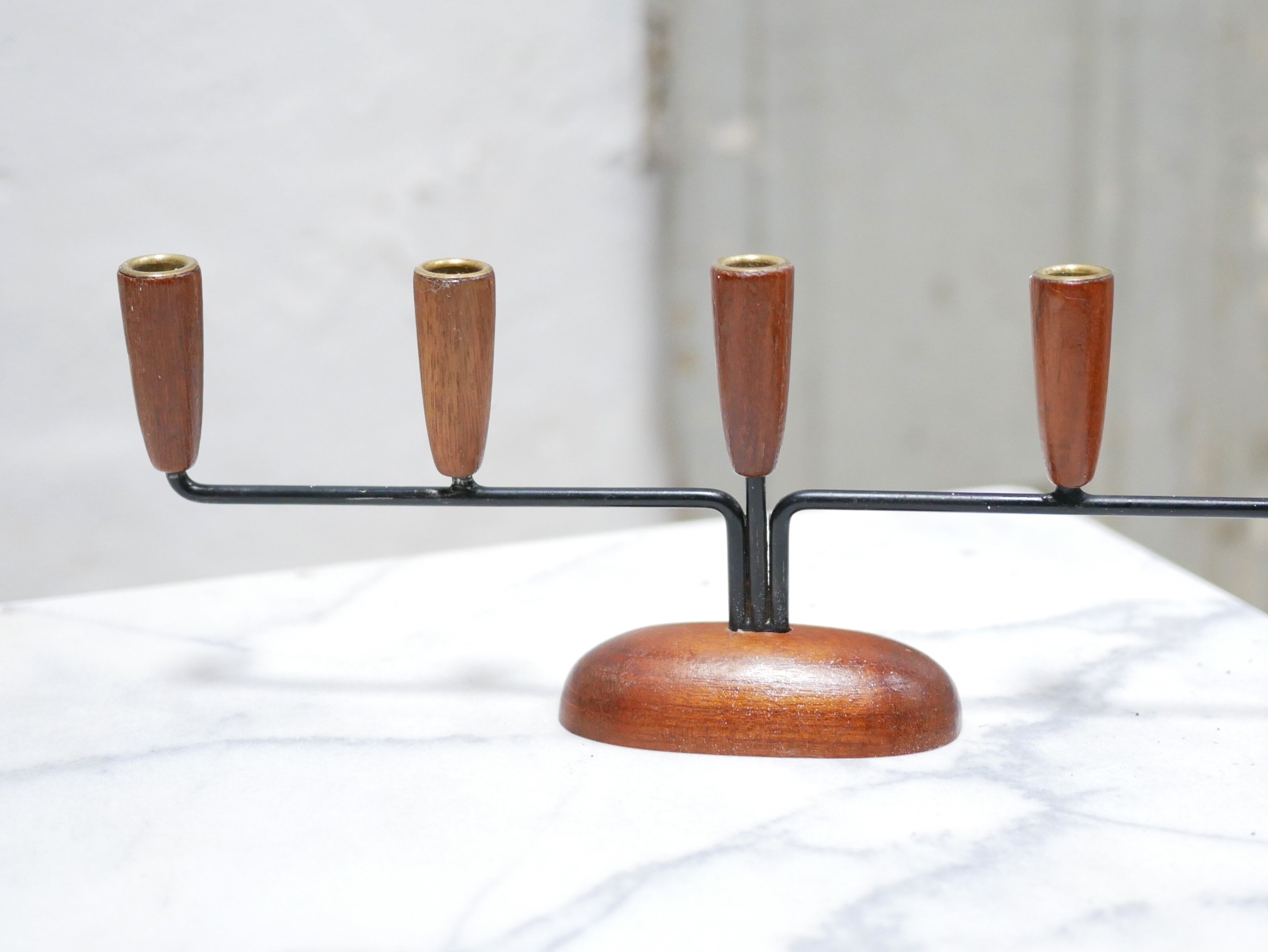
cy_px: 356
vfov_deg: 26.0
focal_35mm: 56
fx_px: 2052
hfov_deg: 34.2
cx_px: 747
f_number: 1.7
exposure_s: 1/60
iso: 1000
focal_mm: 20
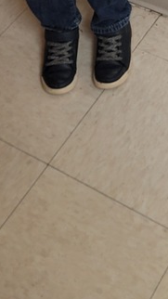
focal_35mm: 90
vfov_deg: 20.2
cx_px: 216
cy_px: -156
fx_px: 713
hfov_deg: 13.0
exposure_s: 1/60
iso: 200
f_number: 1.8
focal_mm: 5.4
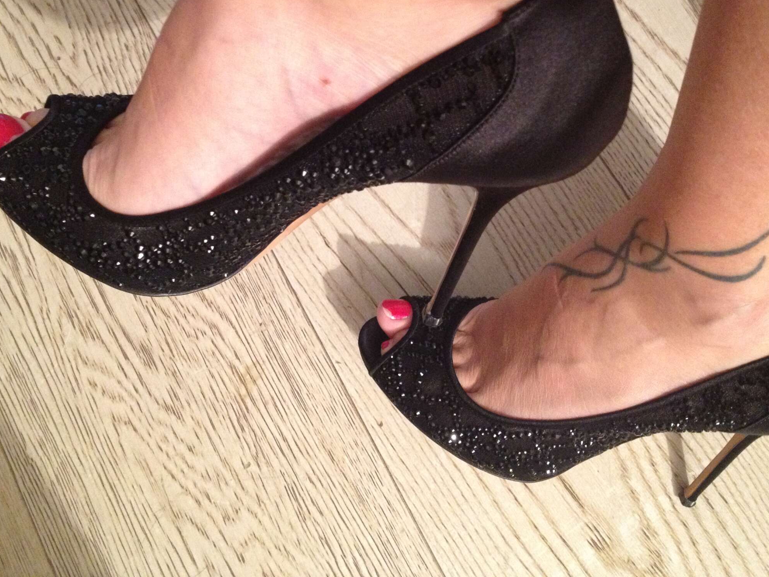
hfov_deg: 42.1
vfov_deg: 32.0
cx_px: 393
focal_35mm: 45
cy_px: 208
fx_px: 1000
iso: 400
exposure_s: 1/20
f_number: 2.4
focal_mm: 4.28
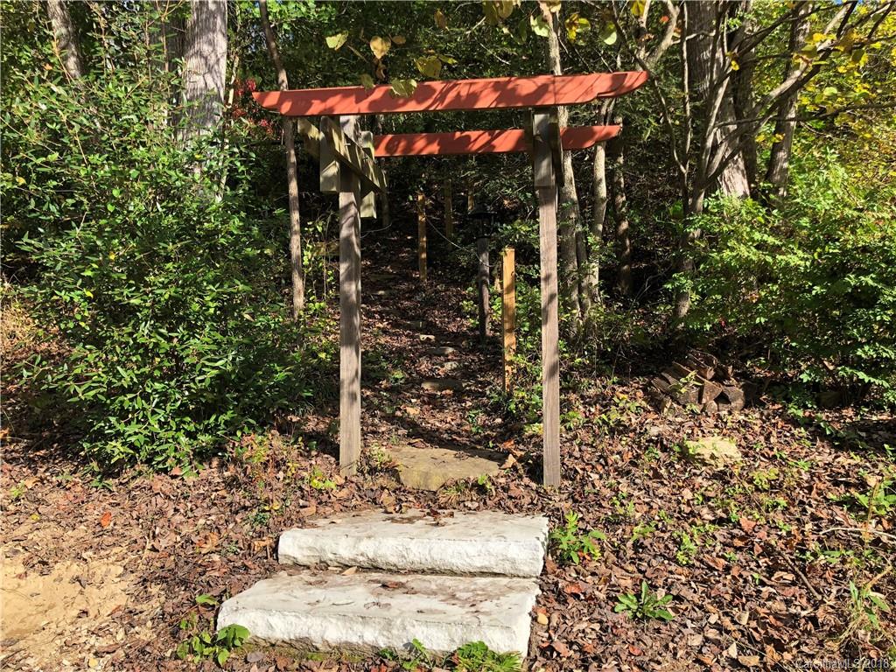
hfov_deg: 63.4
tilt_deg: +4.6
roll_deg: +2.3
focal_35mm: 28
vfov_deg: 49.7
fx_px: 725
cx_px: 448
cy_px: 336
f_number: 1.8
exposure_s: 1/522
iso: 20
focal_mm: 4
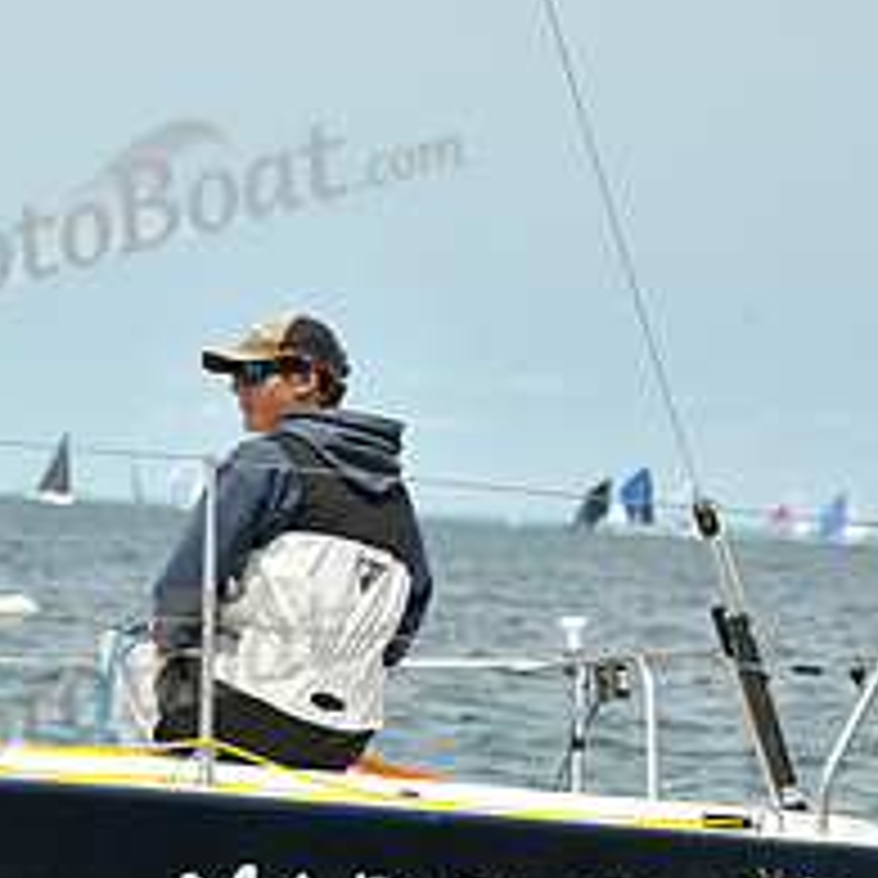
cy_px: 511
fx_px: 8408
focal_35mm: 293
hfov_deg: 5.9
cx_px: -401
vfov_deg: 6.0
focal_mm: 116
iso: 320
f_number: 8
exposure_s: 1/1250
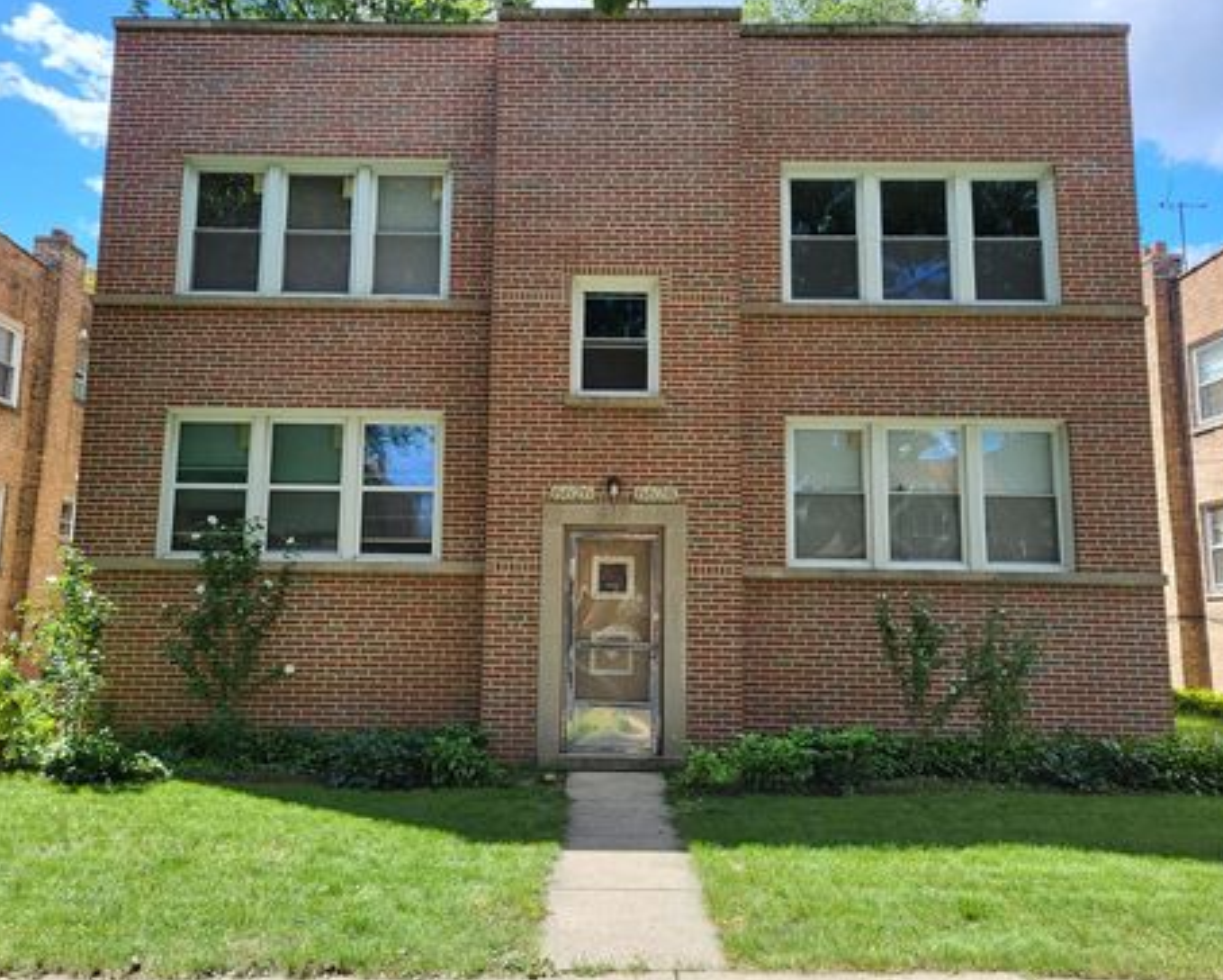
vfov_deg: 51.6
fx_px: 1014
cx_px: 556
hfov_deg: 62.1
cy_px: 482
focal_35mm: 28
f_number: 1.8
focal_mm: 5.4
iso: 40
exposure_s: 1/790
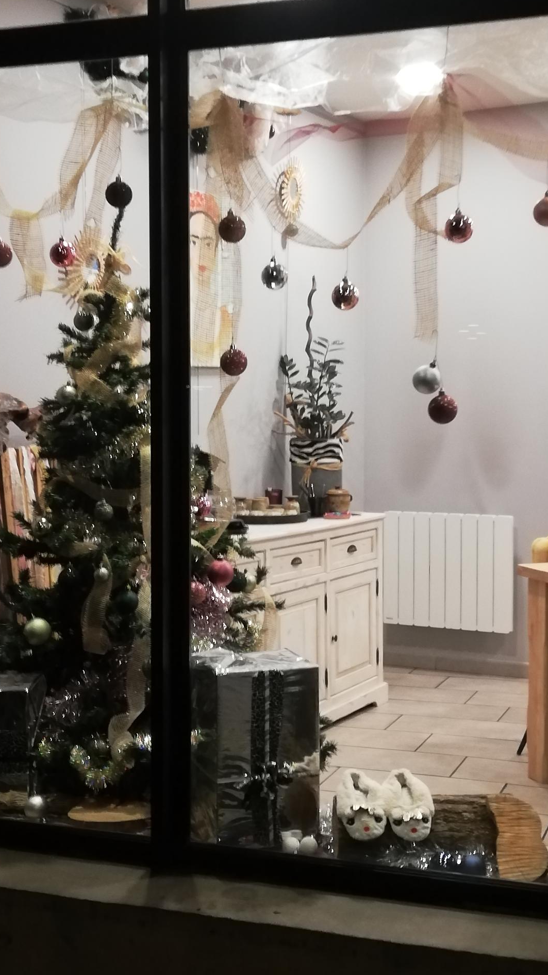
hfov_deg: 23.0
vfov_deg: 39.9
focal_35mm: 52
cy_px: 488
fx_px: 1344
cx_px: 265
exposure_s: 1/33.3
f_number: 2.2
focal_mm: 3.81
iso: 250
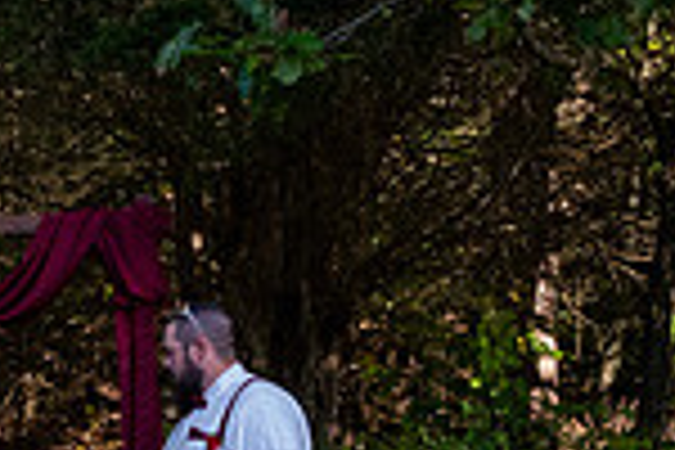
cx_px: -243
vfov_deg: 11.1
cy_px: 608
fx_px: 2250
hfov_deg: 16.0
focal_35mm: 120
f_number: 4
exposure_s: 1/5000
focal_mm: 31
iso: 6400
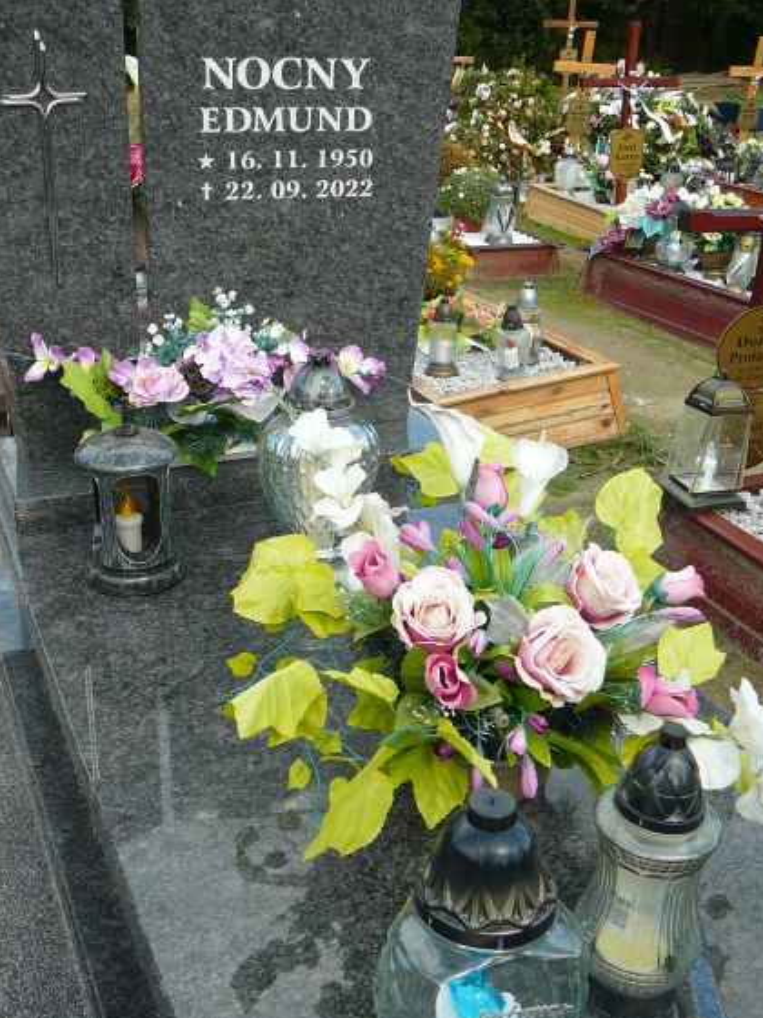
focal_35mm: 40
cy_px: 522
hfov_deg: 35.9
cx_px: 334
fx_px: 1176
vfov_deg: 46.8
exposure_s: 1/400
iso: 80
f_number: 2.8
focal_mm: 5.2
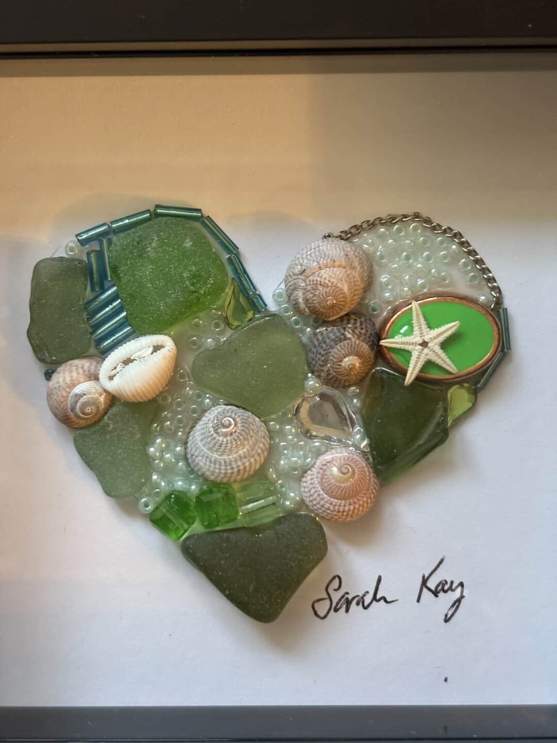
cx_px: 278
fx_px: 1116
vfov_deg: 36.8
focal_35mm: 52
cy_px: 372
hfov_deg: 28.0
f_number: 1.6
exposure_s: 1/33
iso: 250
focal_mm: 5.96
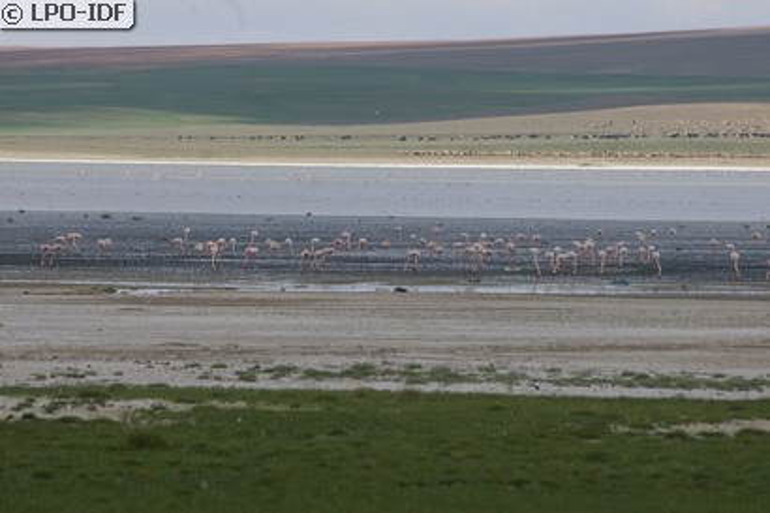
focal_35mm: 450
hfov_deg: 4.6
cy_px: 256
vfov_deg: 3.1
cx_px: 385
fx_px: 9621
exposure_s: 1/500
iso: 200
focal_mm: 300
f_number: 8
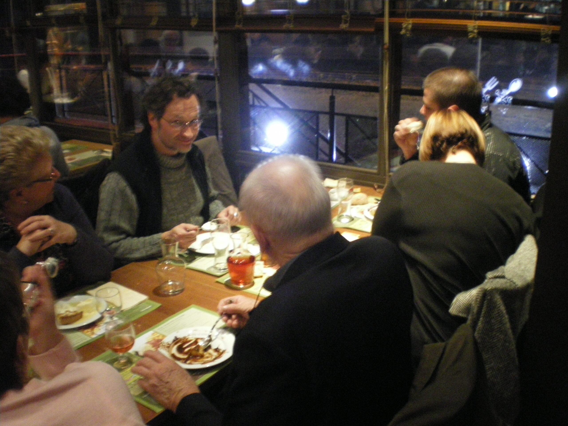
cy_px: 213
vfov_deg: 39.7
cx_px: 284
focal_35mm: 36
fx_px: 591
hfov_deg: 51.4
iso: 800
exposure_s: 1/6
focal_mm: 6.3
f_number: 3.1
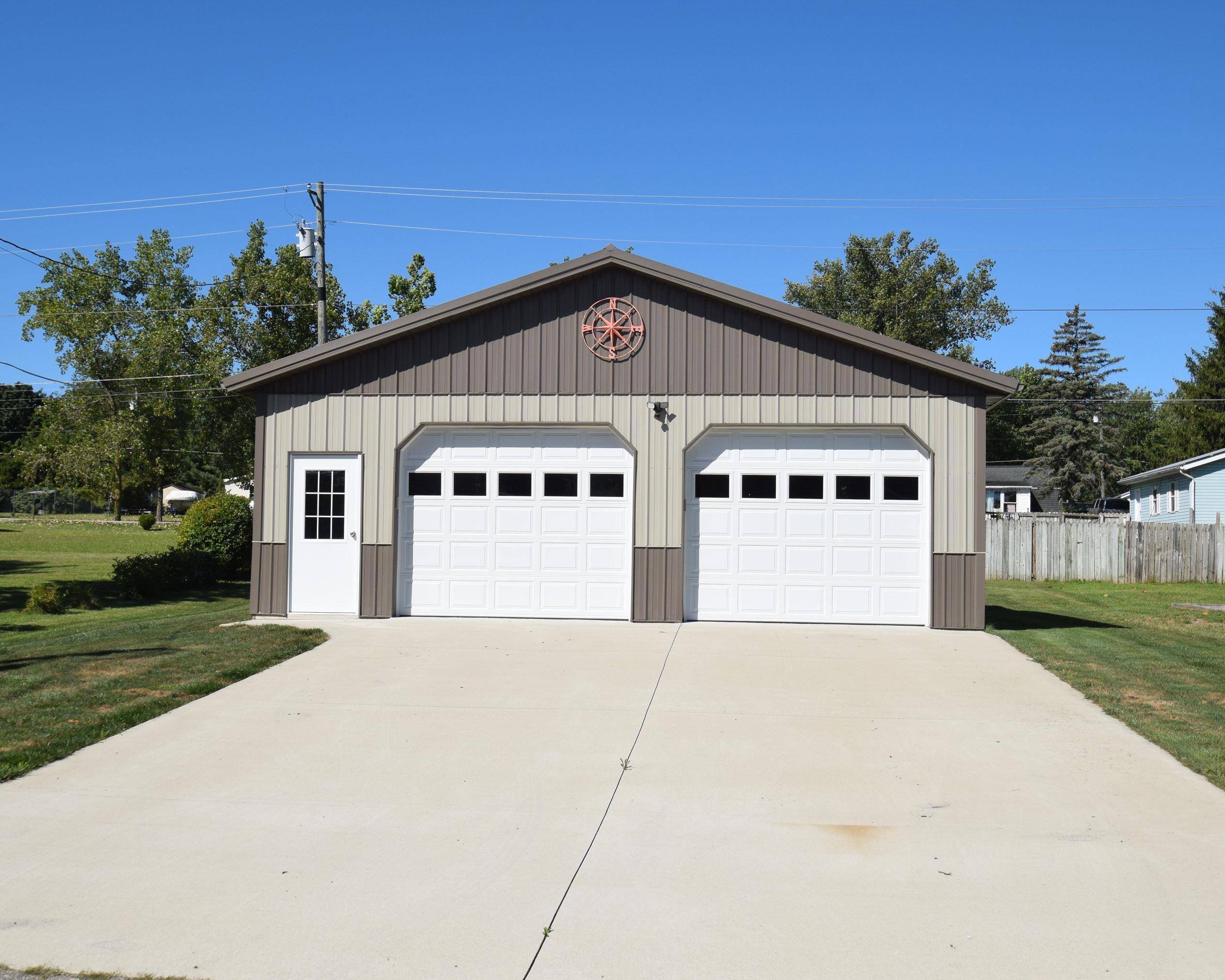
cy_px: 489
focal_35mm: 41
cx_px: 577
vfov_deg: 36.5
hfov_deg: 44.8
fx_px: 1487
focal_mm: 24
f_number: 11
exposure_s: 1/500
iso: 200
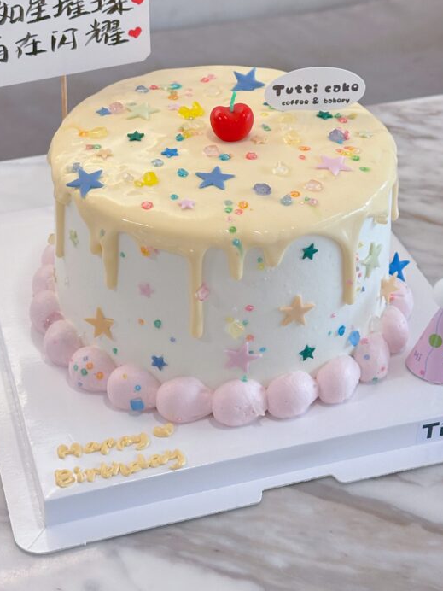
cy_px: 181
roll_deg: -2.7
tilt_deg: -31.5
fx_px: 1212
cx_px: 223
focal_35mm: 71
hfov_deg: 20.7
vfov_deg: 27.2
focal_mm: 6.86
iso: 125
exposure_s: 1/50
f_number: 1.78
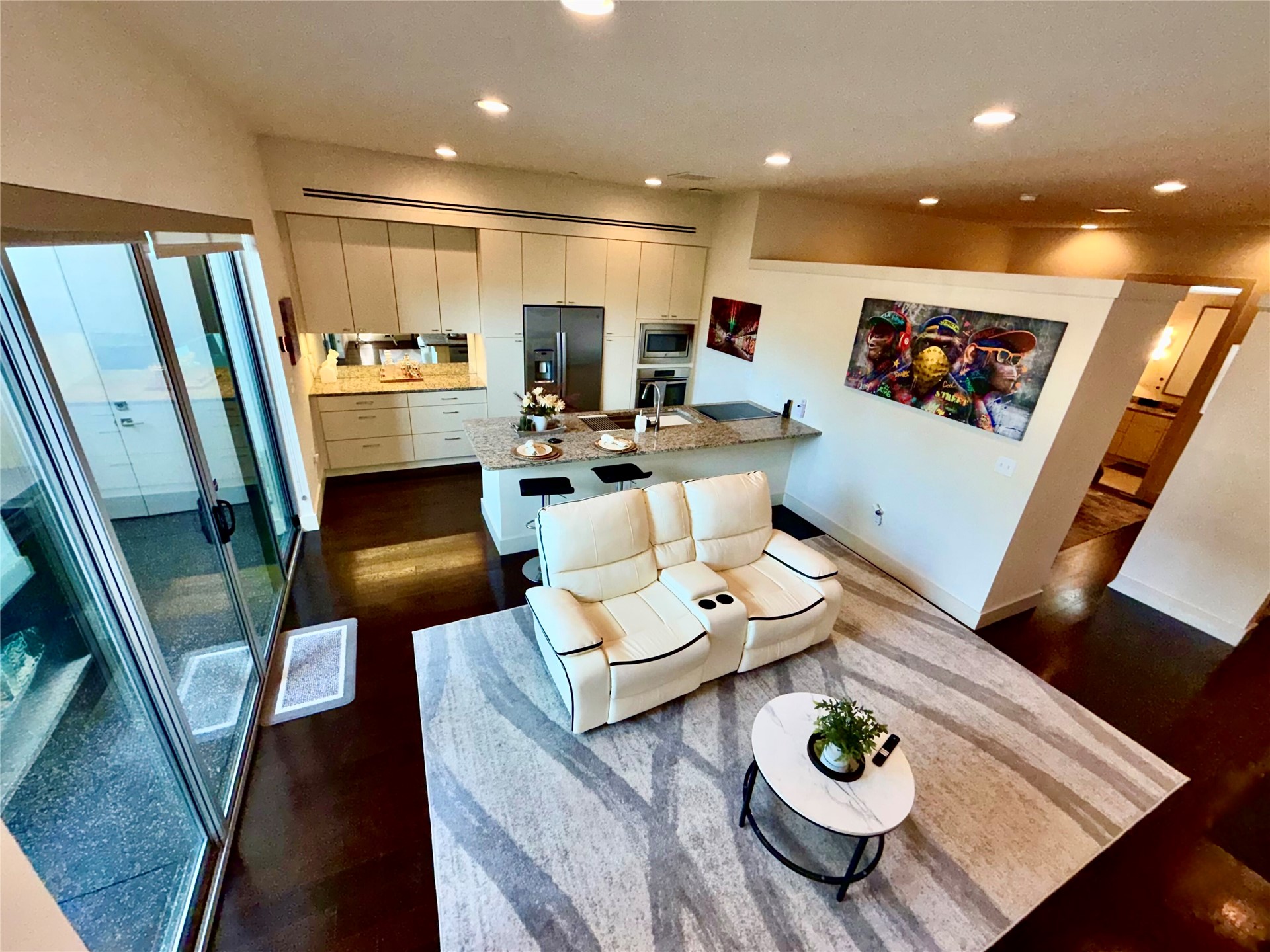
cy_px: 476
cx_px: 635
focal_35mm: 14
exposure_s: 1/120
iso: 500
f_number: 2.2
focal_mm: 2.22
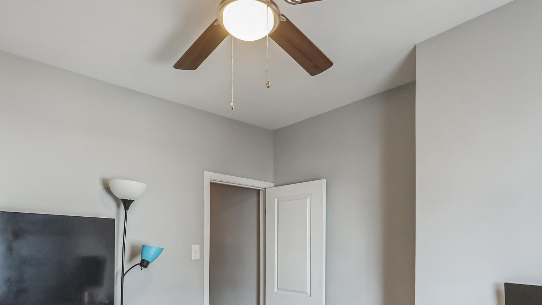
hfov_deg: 78.6
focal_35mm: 23
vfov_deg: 47.3
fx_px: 331
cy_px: 236
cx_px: 256
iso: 1250
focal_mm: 16
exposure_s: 1/60
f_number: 4
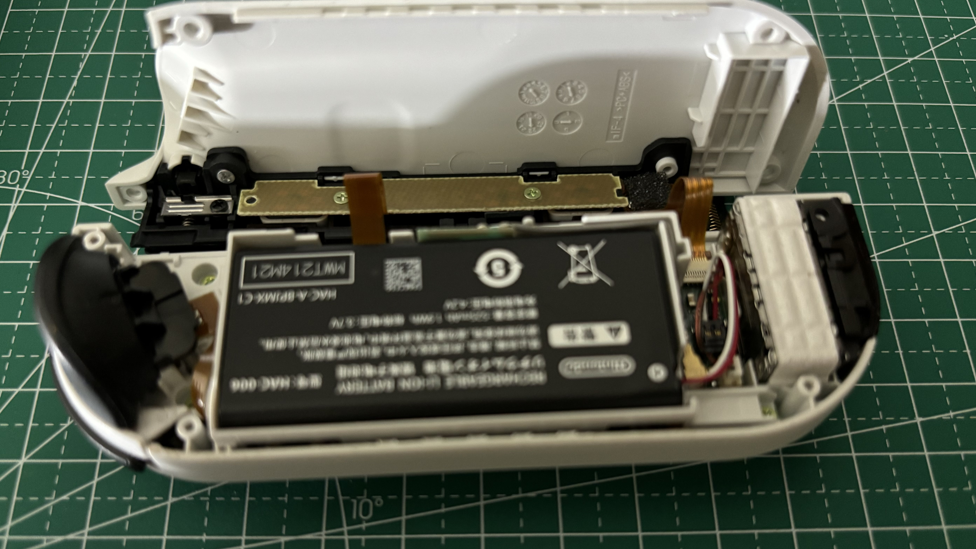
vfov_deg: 39.9
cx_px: 478
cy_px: 342
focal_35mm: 29
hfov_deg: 66.1
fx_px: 750
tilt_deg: -65.3
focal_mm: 5.96
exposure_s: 1/30
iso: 640
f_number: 1.6
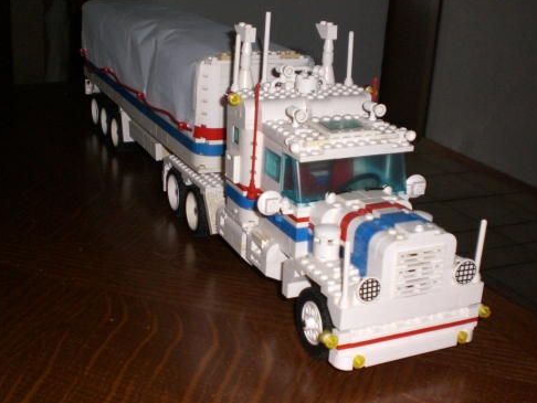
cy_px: 225
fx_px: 776
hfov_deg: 38.2
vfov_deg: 29.1
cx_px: 275
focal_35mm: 50
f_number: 3.1
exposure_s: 1/60
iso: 200
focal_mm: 6.3
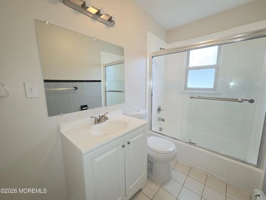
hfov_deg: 106.2
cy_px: 100
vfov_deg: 89.9
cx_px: 133
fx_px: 100
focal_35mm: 13
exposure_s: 1/60
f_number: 2.2
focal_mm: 2.2
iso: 125
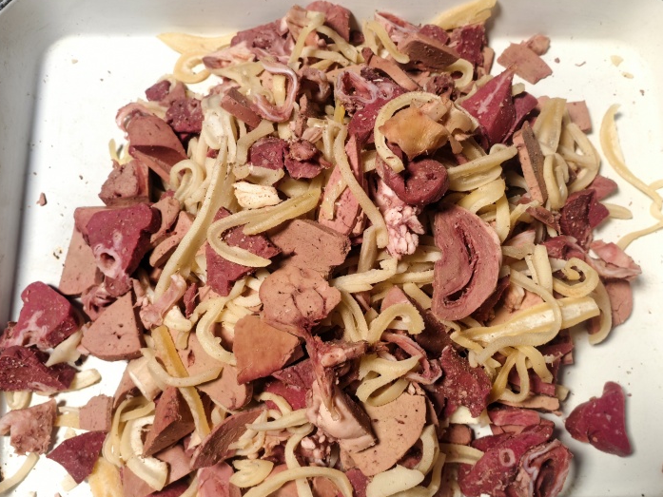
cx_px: 359
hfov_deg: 58.3
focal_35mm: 31
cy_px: 272
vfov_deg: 45.4
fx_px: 594
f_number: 2.8
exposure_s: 1/110
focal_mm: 6.35
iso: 50
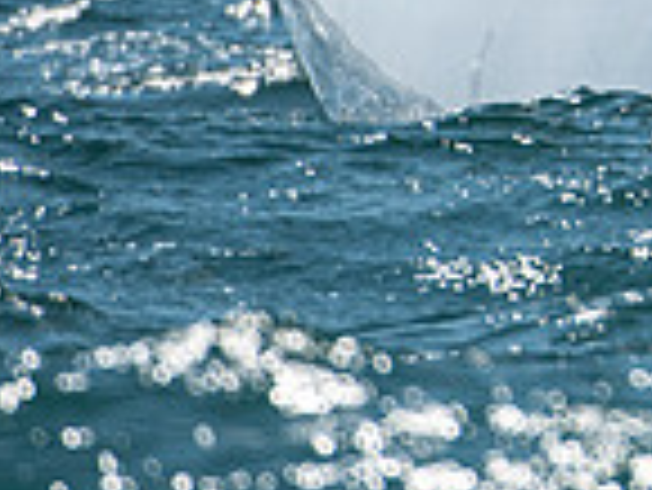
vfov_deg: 0.6
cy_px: -196
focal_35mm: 2305
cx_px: 1277
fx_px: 43451
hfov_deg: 0.9
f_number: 5.6
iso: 400
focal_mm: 400
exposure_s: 1/2500
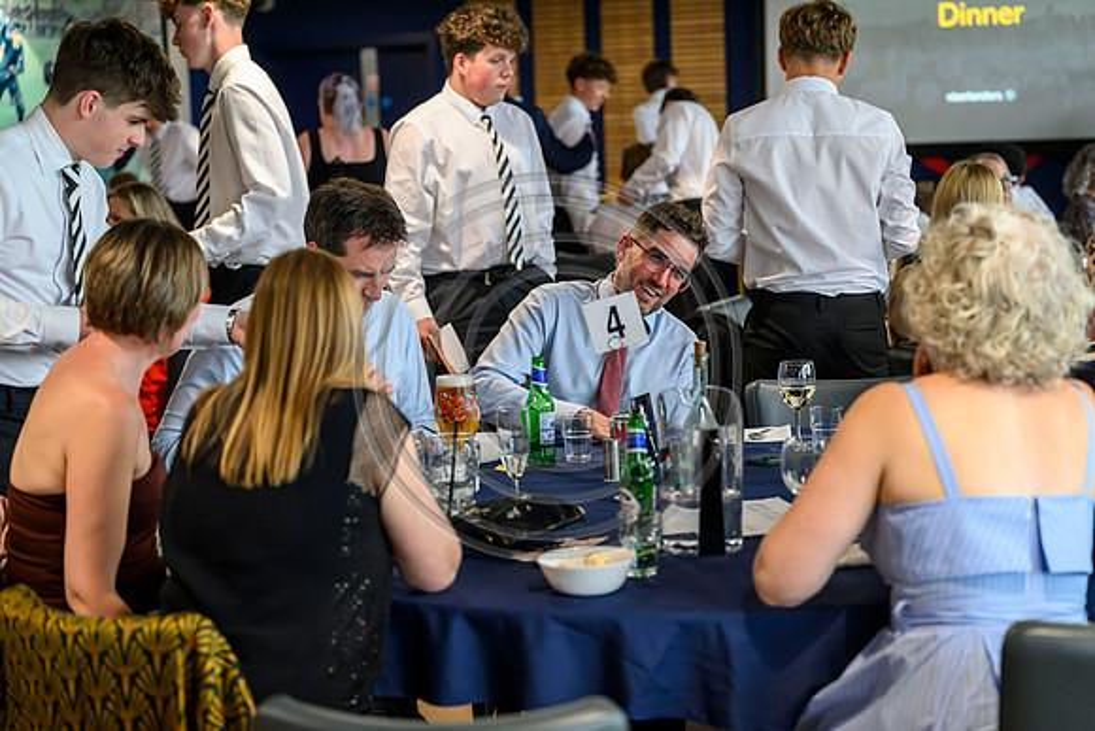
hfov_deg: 27.7
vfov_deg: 18.7
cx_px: 548
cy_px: 366
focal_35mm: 73
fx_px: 2221
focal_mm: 73
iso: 4000
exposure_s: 1/320
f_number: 3.2
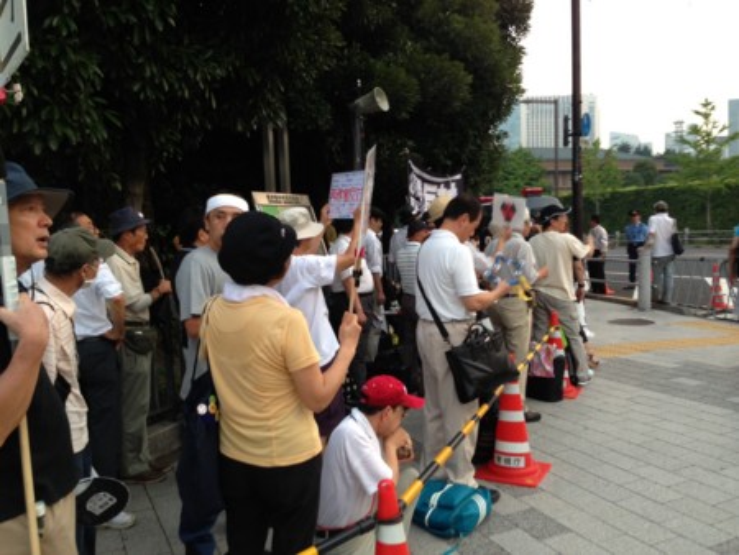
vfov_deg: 43.0
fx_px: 705
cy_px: 278
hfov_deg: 55.3
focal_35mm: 33
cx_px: 370
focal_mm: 4.13
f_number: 2.4
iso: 50
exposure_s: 1/20
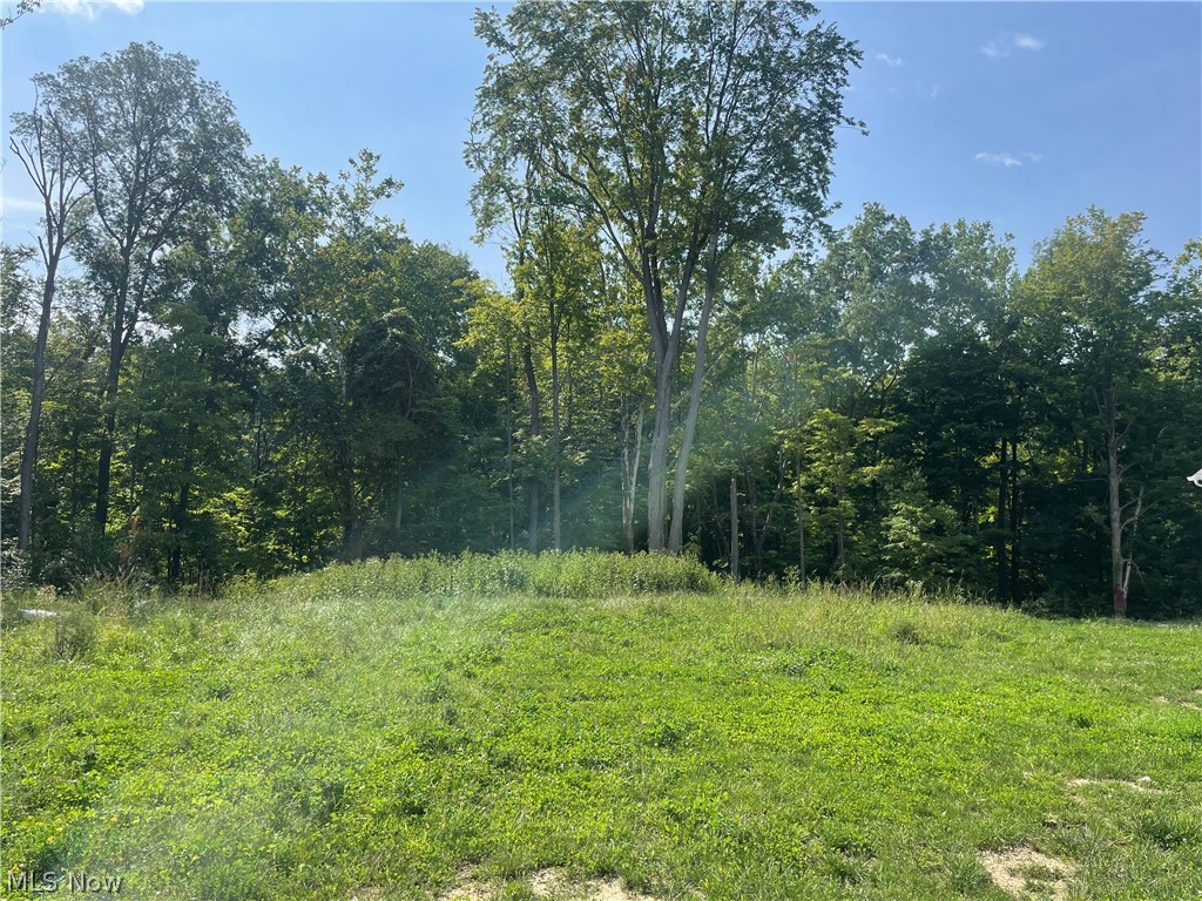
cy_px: 450
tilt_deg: +8.3
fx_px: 903
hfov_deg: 67.3
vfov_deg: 53.1
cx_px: 601
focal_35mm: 26
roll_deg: +1.1
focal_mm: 4.2
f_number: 1.6
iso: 32
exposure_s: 1/2304
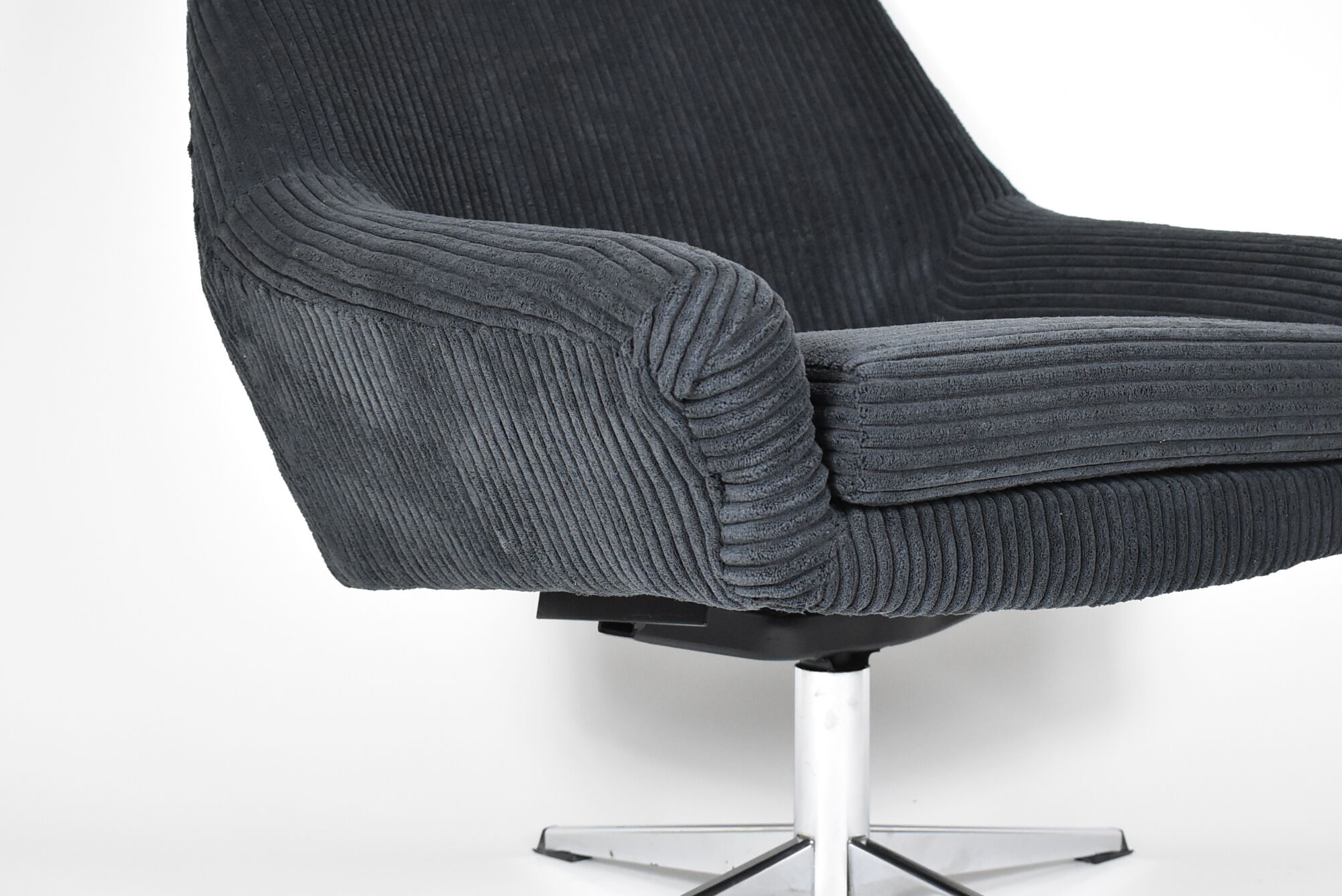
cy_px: 427
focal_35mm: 54
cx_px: 790
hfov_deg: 36.7
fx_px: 2014
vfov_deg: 25.1
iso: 2000
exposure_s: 1/125
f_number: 4
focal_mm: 24
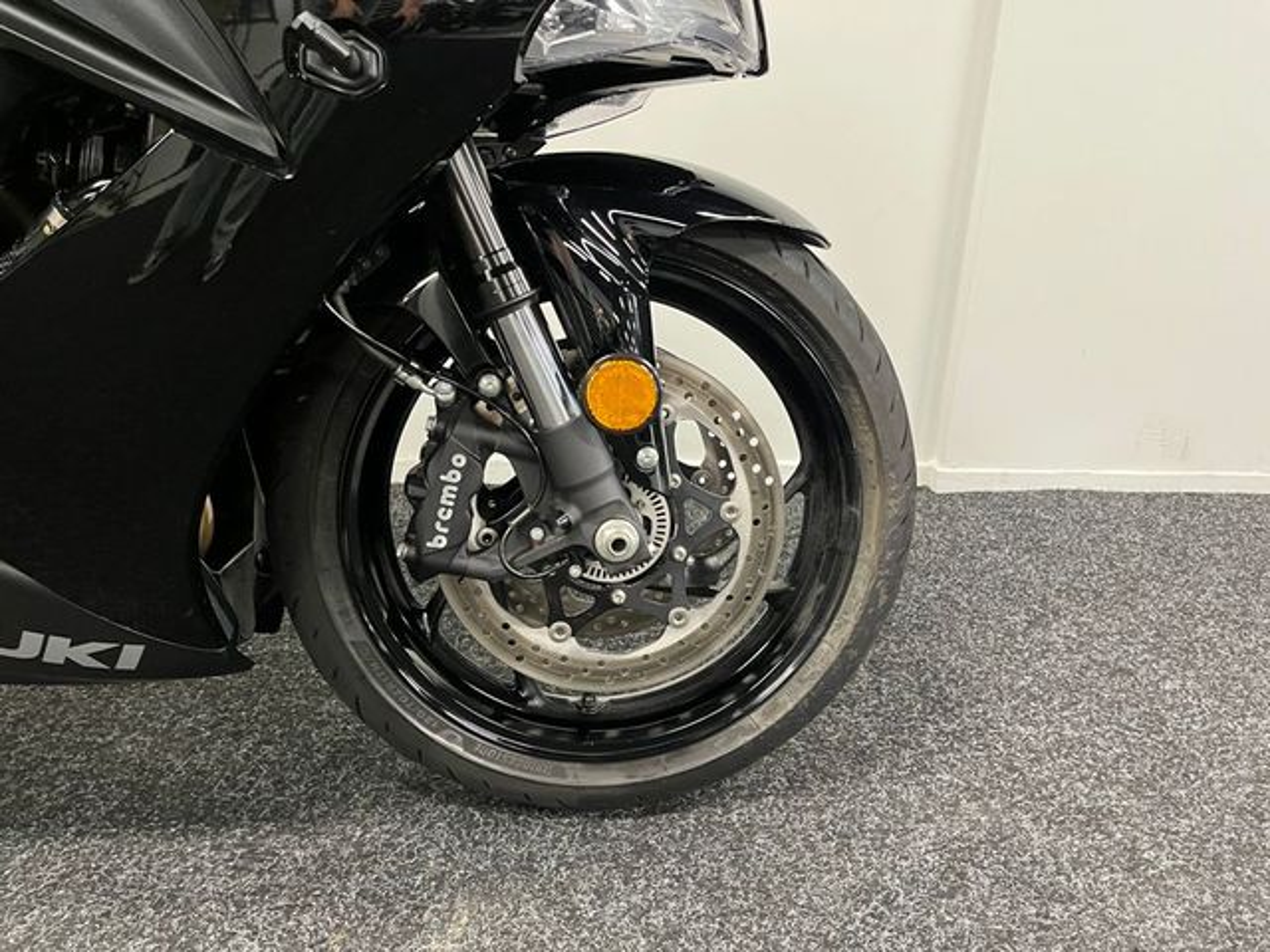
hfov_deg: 67.3
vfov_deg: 53.1
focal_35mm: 26
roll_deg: -2.2
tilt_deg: -21.8
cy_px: 476
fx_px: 954
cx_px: 635
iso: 320
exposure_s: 1/50
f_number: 1.6
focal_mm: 5.1
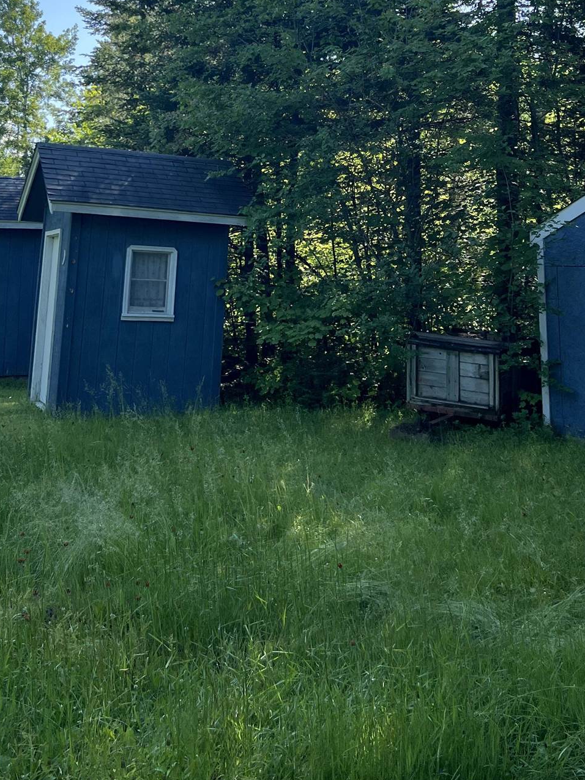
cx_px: 257
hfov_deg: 30.8
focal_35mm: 47
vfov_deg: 38.5
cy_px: 130
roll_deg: -0.8
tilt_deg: +8.2
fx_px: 1059
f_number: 1.5
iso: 50
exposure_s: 1/1468
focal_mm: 5.7
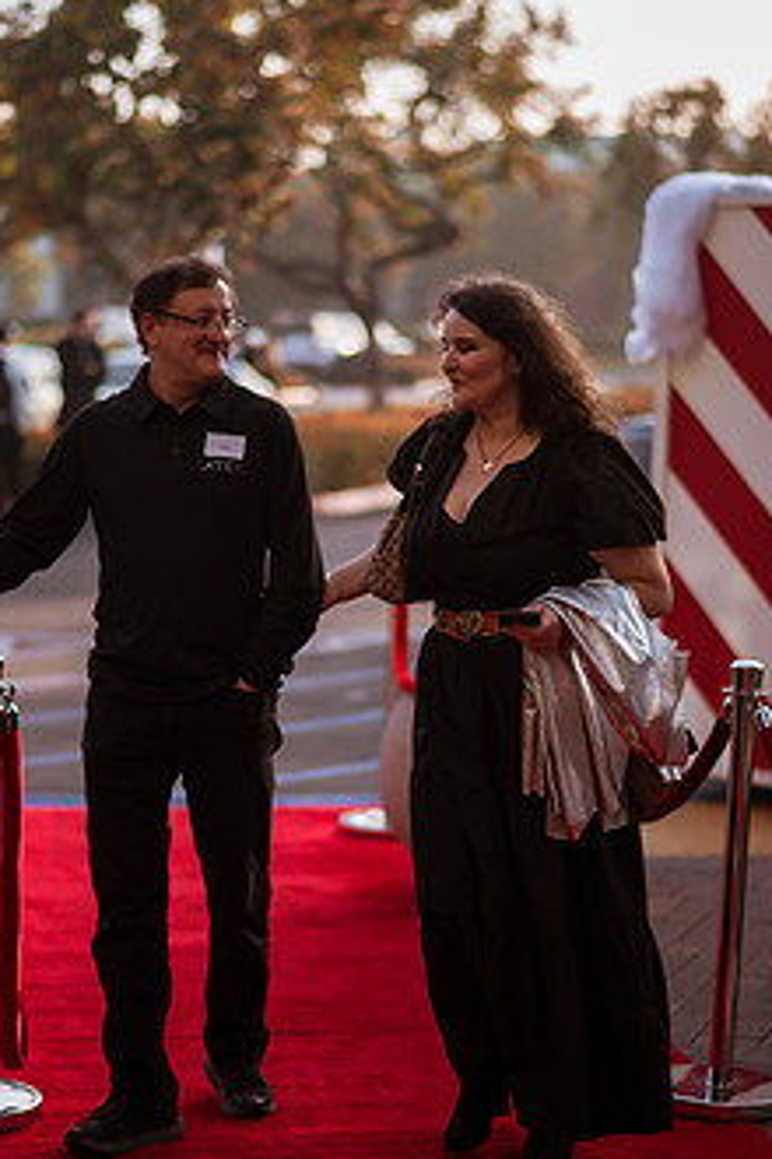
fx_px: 2541
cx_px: 344
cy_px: 629
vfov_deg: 25.7
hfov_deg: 17.3
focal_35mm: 79
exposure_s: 1/2000
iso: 125
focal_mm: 58
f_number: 1.4
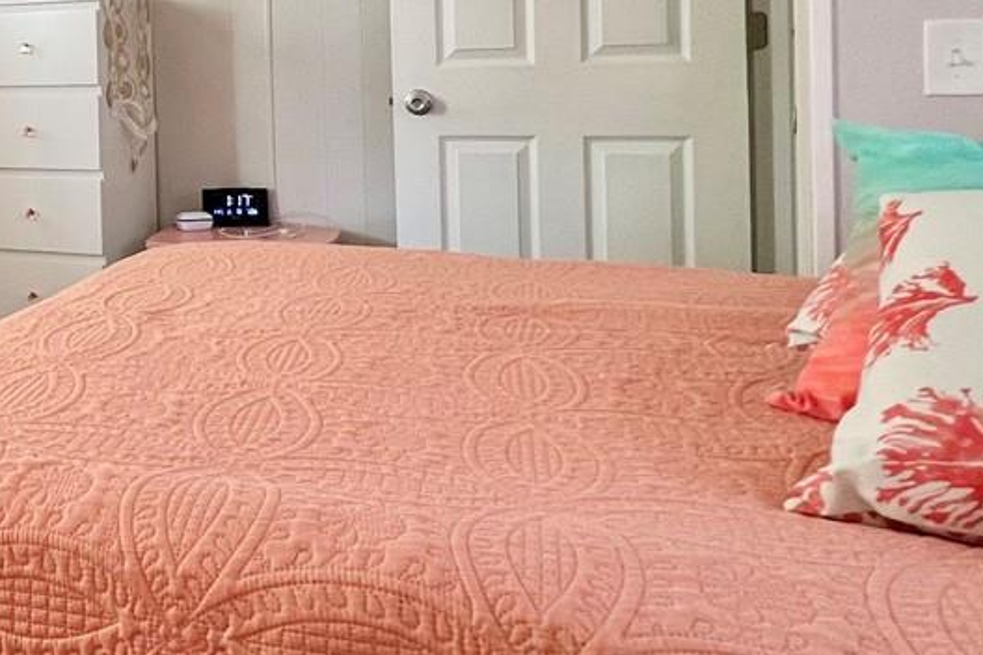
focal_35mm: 41
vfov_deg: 31.2
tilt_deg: -1.8
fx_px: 1119
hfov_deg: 38.1
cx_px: -136
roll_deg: +1.1
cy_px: 74
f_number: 1.8
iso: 250
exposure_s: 1/89
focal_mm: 1.57
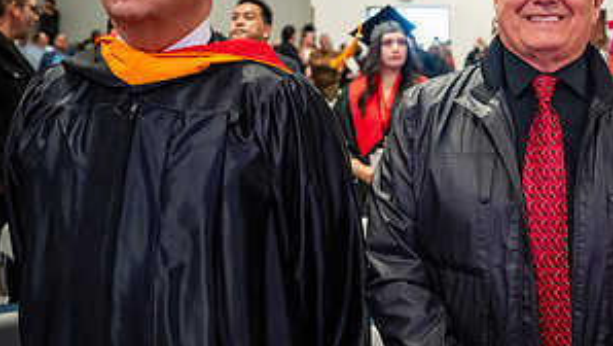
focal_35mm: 51
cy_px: 106
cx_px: 543
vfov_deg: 23.4
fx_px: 829
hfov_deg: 38.0
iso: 3200
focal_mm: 25
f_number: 2.8
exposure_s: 1/160
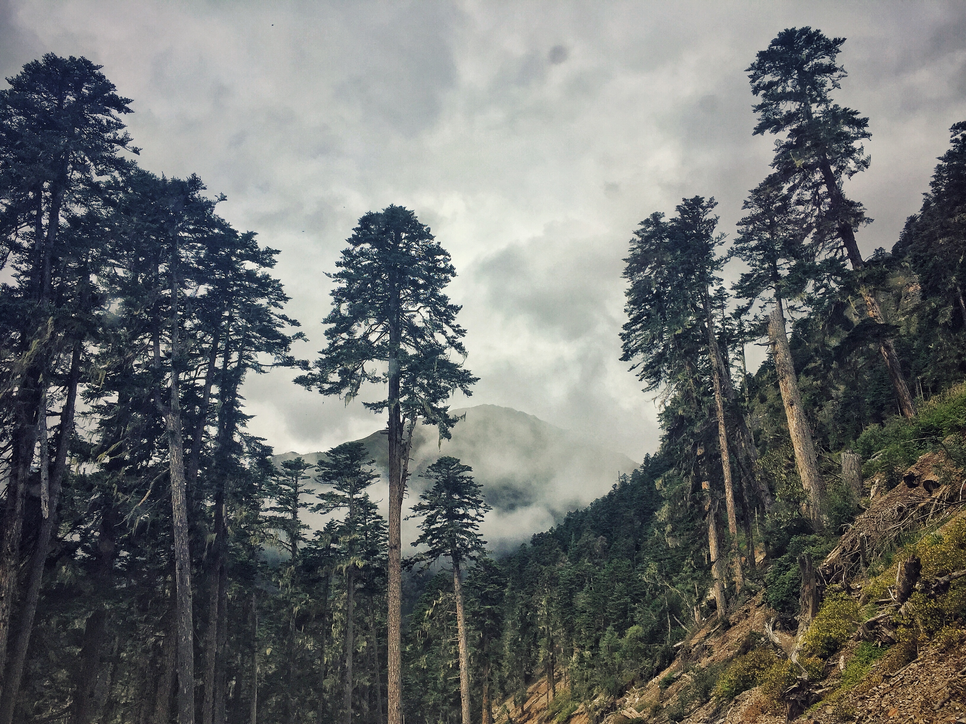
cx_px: 483
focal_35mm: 29
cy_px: 362
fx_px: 809
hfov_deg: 61.7
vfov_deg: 48.2
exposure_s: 1/3049
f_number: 2.2
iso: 32
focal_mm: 4.15
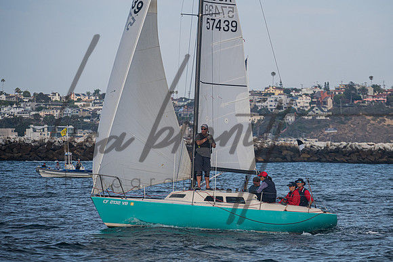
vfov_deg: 5.4
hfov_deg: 8.1
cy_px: 113
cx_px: 245
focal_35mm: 255
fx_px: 2789
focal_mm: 200
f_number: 6.3
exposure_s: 1/800
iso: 400
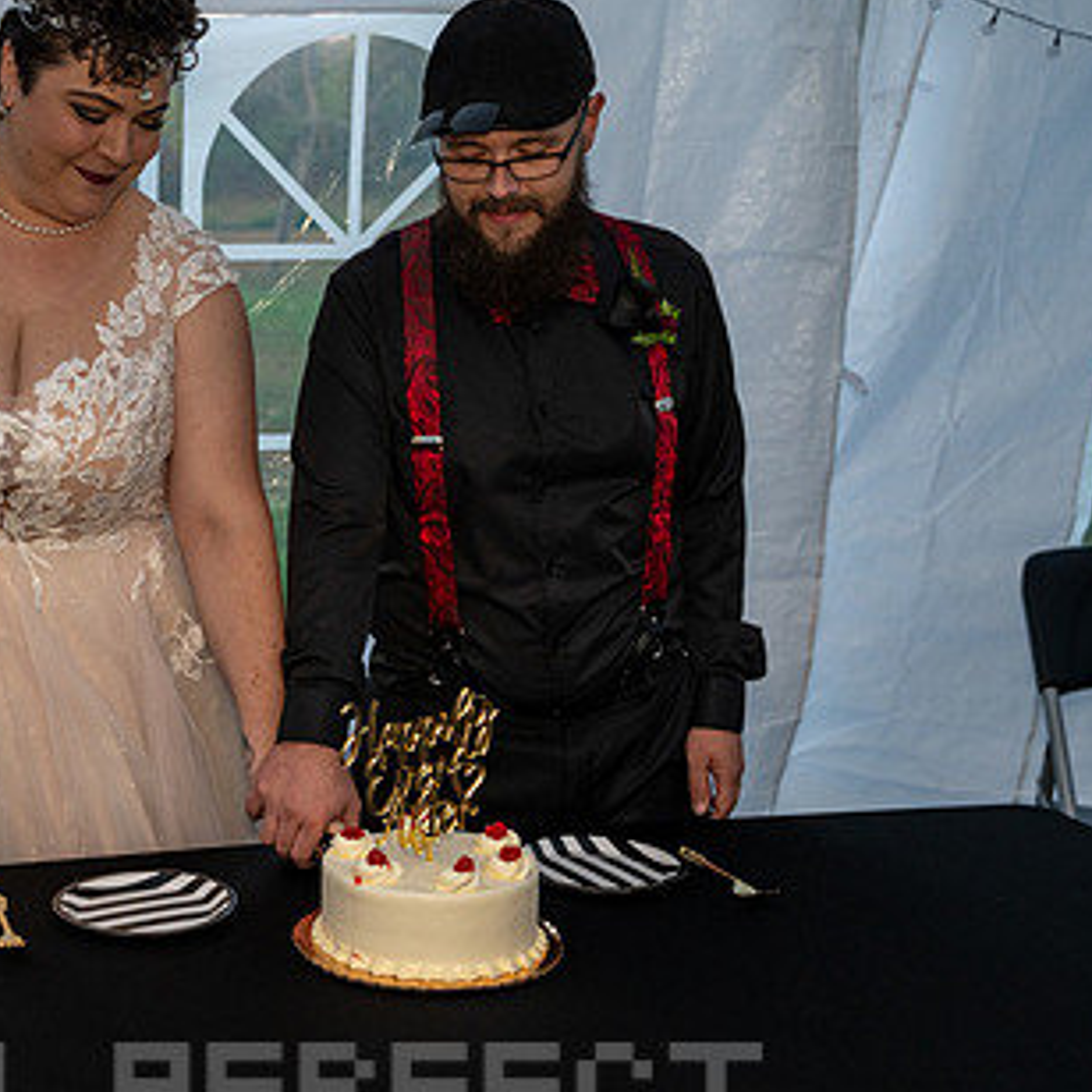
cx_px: 209
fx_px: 1999
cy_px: 589
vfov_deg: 30.5
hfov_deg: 29.8
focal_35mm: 56
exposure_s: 1/200
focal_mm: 35
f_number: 4
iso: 1250
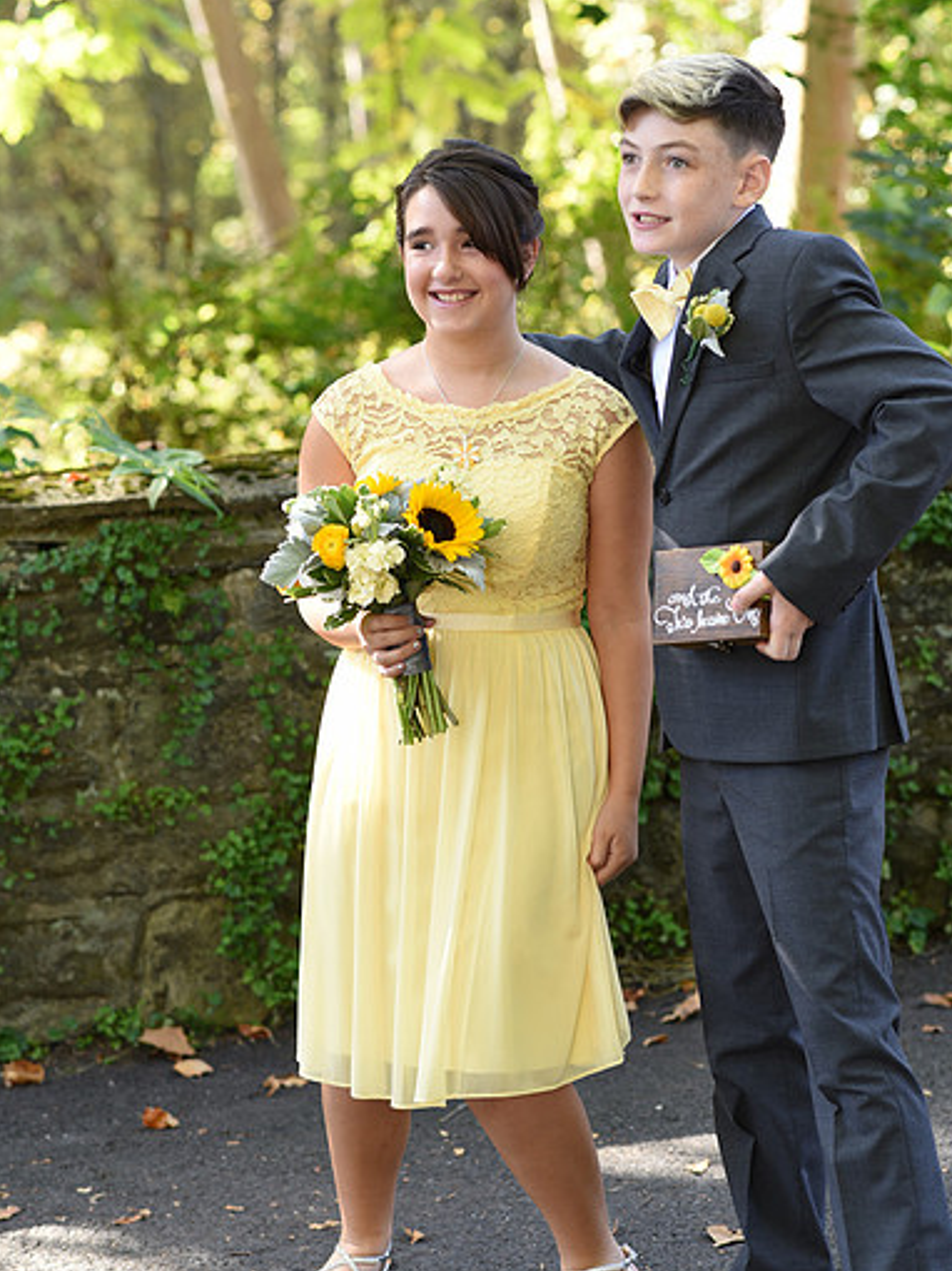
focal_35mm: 93
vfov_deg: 21.1
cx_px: 477
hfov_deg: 15.9
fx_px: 3413
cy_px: 611
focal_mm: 85
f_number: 4
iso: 500
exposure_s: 1/200
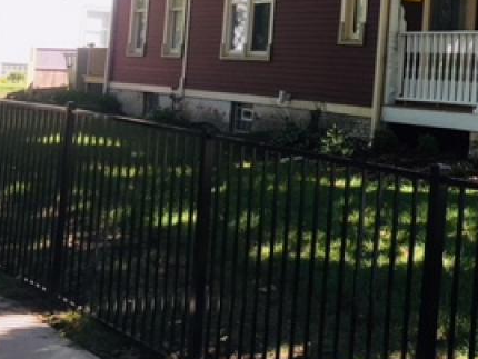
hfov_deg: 26.5
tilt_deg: +5.7
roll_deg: -2.6
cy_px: 12
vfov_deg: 20.7
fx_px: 953
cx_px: 487
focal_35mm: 69
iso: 25
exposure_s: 1/343
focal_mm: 4.15
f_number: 2.2
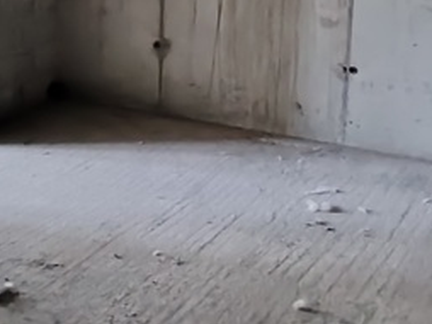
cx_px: 180
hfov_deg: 28.9
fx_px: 835
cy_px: -46
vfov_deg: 20.7
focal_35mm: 67
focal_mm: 1.42
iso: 713
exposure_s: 1/33.3
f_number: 2.2
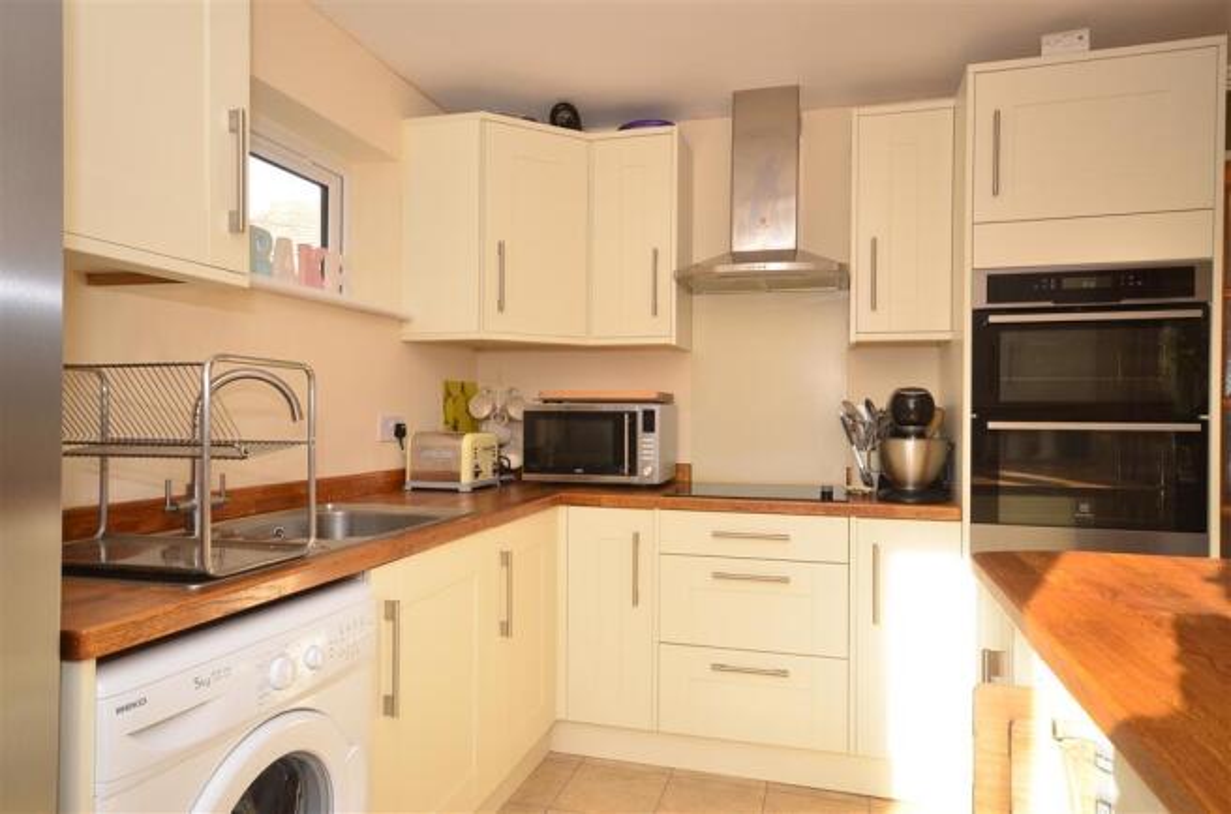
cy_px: 407
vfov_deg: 55.9
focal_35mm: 22
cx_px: 616
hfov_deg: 77.5
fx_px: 768
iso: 640
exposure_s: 1/60
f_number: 6.3
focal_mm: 15
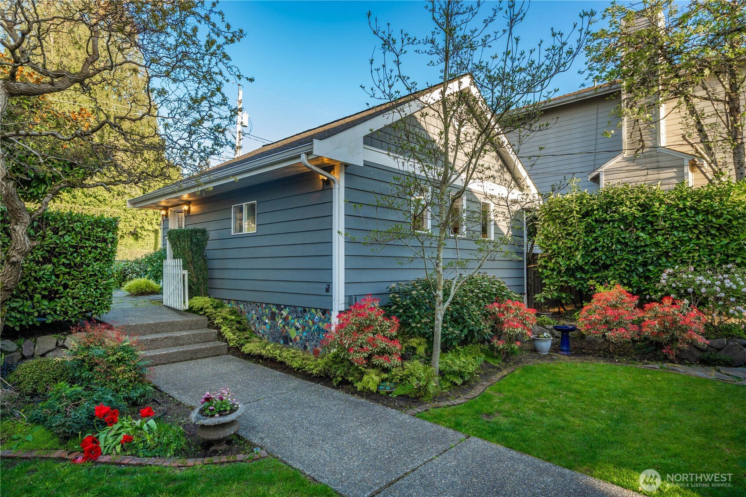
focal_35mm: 20
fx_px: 414
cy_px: 248
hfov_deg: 84.0
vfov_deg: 61.9
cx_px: 373
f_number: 7.1
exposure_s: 1/30
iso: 125
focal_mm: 20
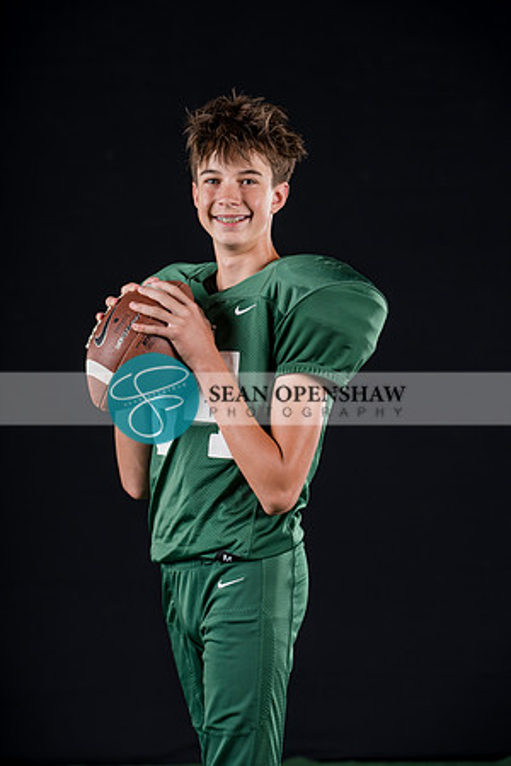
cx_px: 256
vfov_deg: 23.4
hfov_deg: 15.7
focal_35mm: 87
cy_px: 383
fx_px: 1852
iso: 200
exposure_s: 1/160
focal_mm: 87
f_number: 4
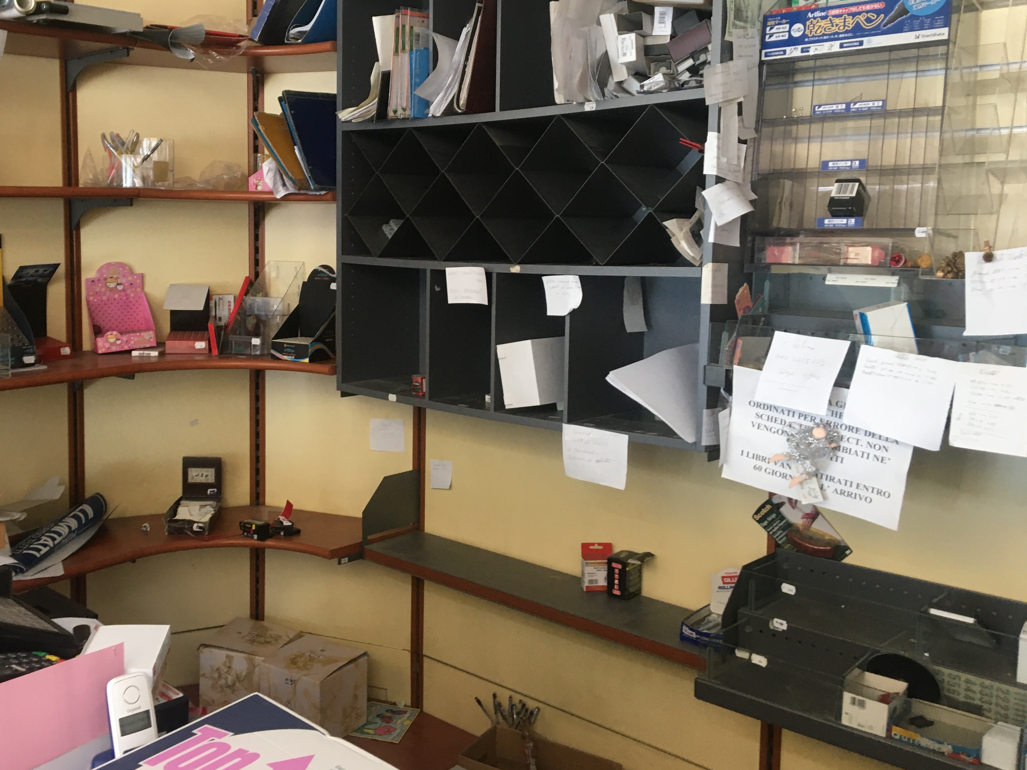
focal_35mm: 36
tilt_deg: -3.1
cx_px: 390
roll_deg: -1.0
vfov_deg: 39.5
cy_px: 312
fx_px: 1068
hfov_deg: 50.9
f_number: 2.2
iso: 100
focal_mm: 4.15
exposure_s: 1/33
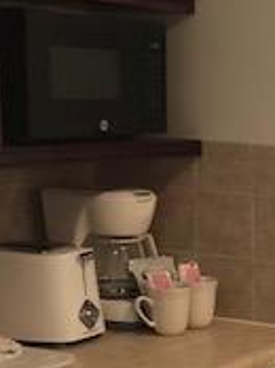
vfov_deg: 18.7
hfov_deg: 13.3
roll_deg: -1.3
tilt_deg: -12.8
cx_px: 438
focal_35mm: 103
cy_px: 355
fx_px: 1094
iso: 64
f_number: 1.8
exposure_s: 1/15
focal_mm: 3.99
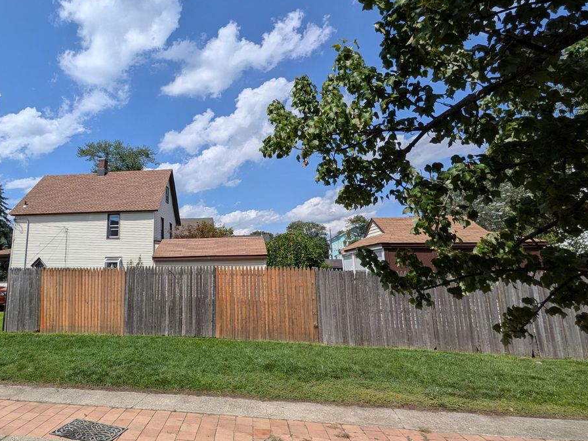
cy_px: 213
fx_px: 340
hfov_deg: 78.5
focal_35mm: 20
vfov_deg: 66.0
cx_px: 186
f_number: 2.2
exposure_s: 1/3106
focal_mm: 1.85
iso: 55
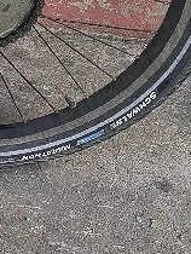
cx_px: -397
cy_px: -210
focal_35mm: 165
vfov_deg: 11.1
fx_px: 1211
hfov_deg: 7.7
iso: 102
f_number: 1.8
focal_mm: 4.81
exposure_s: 1/417
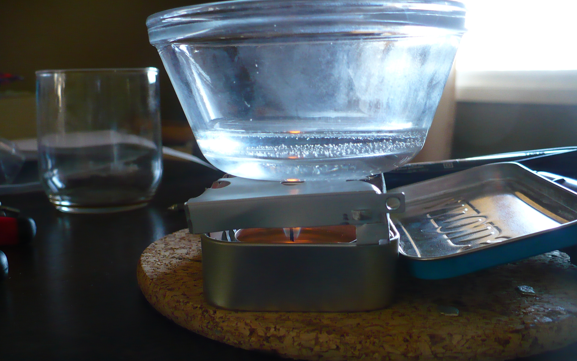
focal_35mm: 40
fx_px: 629
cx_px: 287
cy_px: 219
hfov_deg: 49.3
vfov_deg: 31.9
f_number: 2.8
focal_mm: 6.1
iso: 200
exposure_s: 1/30
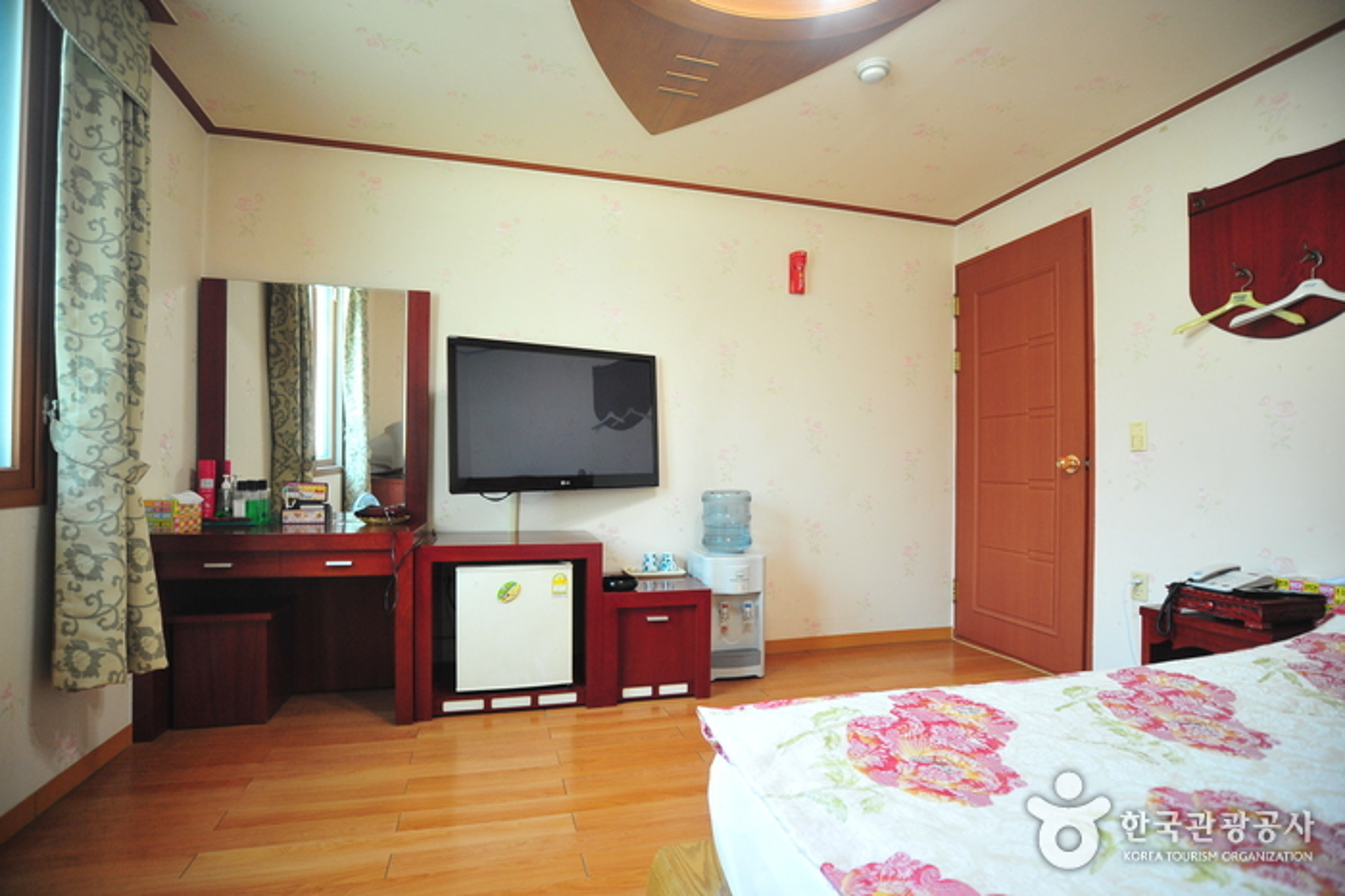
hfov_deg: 93.3
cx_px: 672
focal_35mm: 17
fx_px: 635
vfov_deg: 70.4
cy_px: 448
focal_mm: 17
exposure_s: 1/60
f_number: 4
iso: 1600
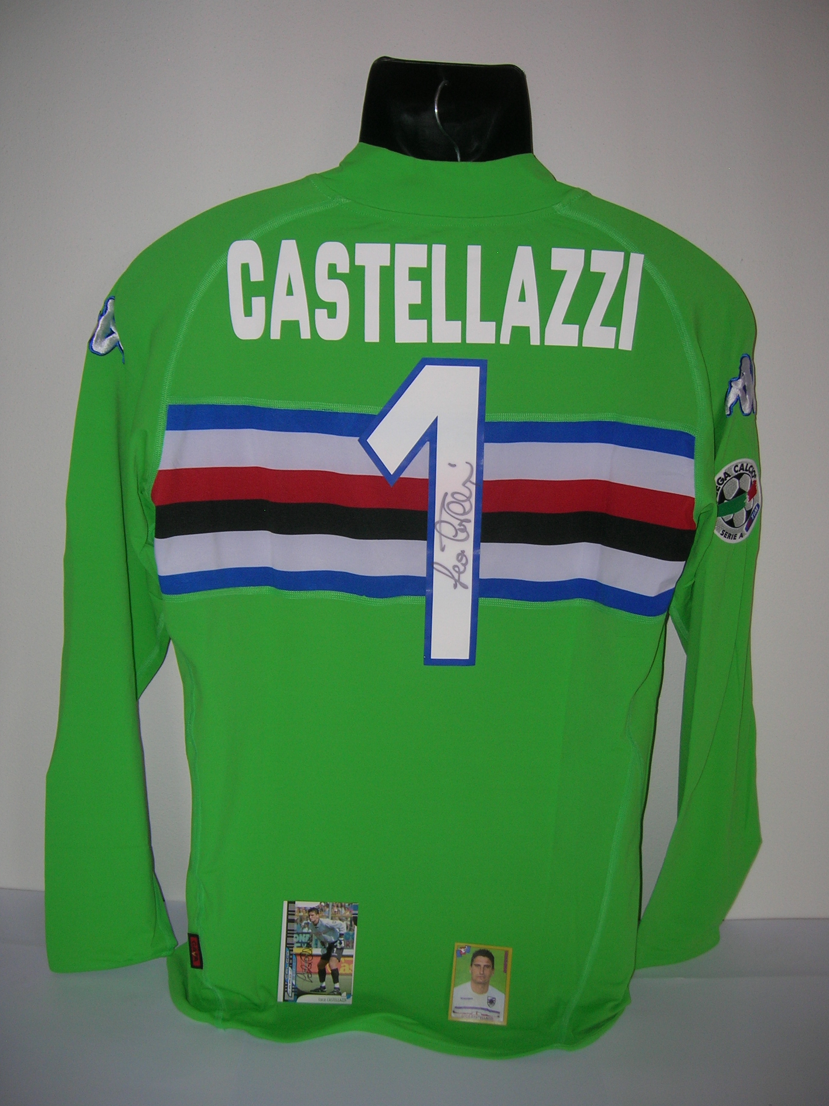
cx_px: 414
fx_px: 1086
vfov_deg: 54.0
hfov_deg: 41.8
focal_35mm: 34
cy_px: 553
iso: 50
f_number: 2.9
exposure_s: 1/60.1
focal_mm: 5.7
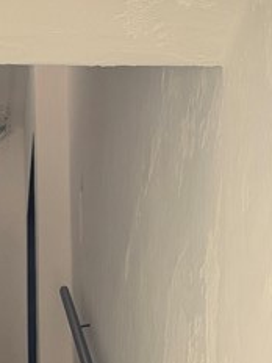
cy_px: 624
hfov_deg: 13.8
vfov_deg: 16.1
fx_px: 1111
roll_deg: +0.0
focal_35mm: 106
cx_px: -2
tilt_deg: +13.4
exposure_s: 1/135
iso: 64
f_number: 1.8
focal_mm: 6.93
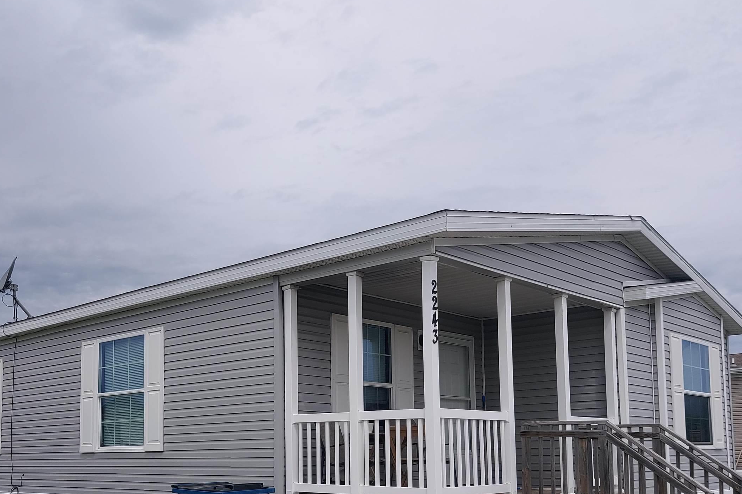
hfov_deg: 50.6
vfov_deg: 34.1
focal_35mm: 38
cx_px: 330
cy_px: 391
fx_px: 783
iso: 50
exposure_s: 1/2367
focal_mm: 4.6
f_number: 2
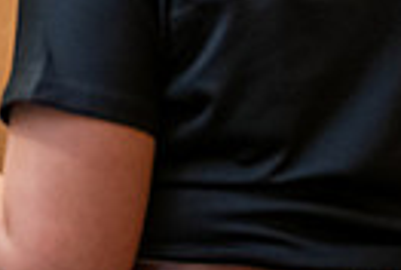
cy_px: -48
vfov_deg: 8.6
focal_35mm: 159
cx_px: -282
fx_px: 1775
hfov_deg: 12.0
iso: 2500
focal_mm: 36
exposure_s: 1/200
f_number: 3.2
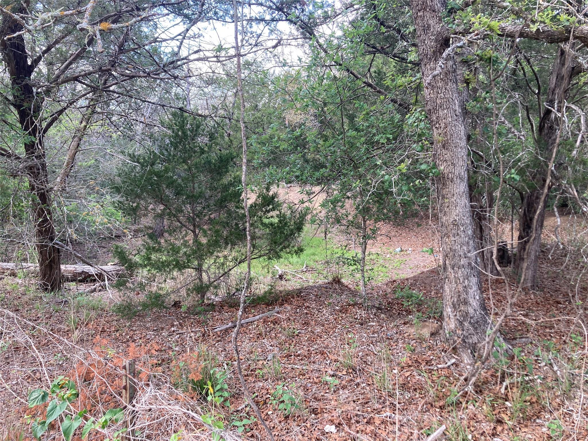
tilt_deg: -5.0
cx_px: 294
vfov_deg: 49.7
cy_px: 220
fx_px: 476
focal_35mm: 28
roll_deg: +1.8
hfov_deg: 63.4
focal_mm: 3.99
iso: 25
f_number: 1.8
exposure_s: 1/121
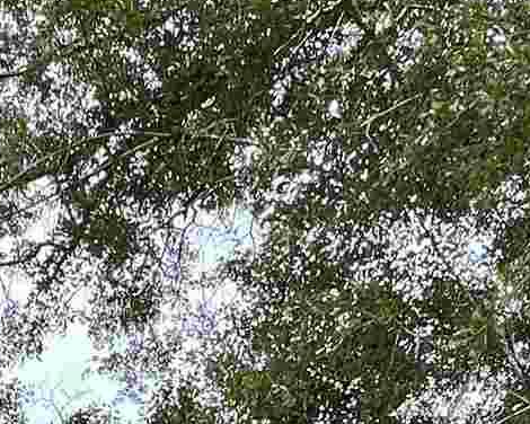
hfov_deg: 22.2
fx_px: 1302
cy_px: 894
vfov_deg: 14.6
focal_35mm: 83
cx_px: 0
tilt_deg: +9.7
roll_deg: -0.3
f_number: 1.8
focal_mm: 1.57
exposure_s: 1/218
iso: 32
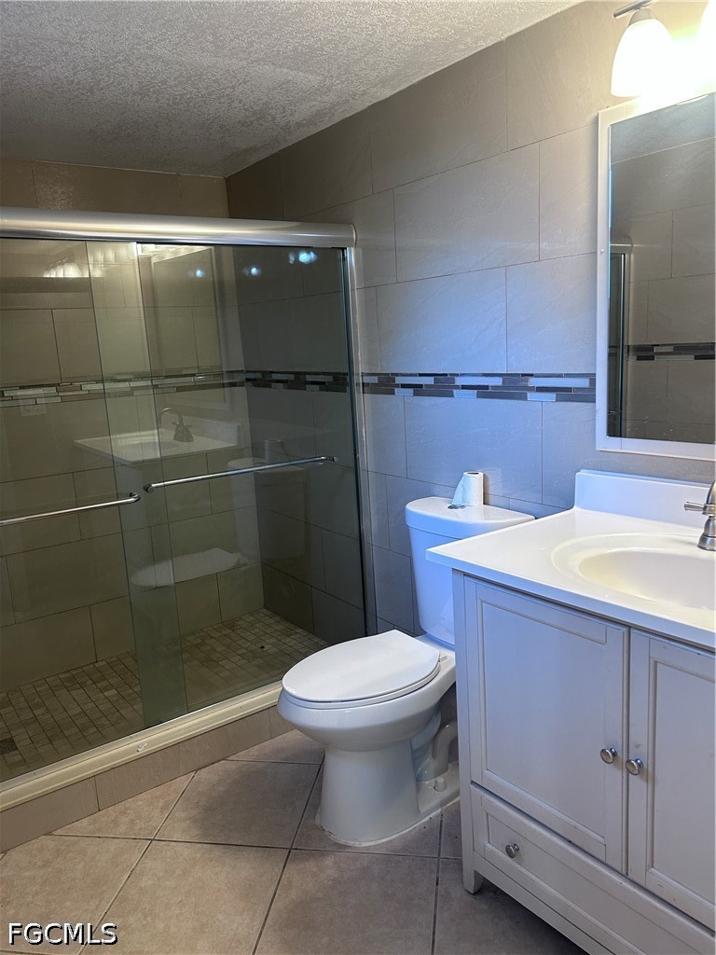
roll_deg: +3.0
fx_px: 717
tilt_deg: -11.6
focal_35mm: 26
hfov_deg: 53.1
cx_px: 358
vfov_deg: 67.3
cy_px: 478
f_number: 1.5
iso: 125
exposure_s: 1/120
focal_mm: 5.7
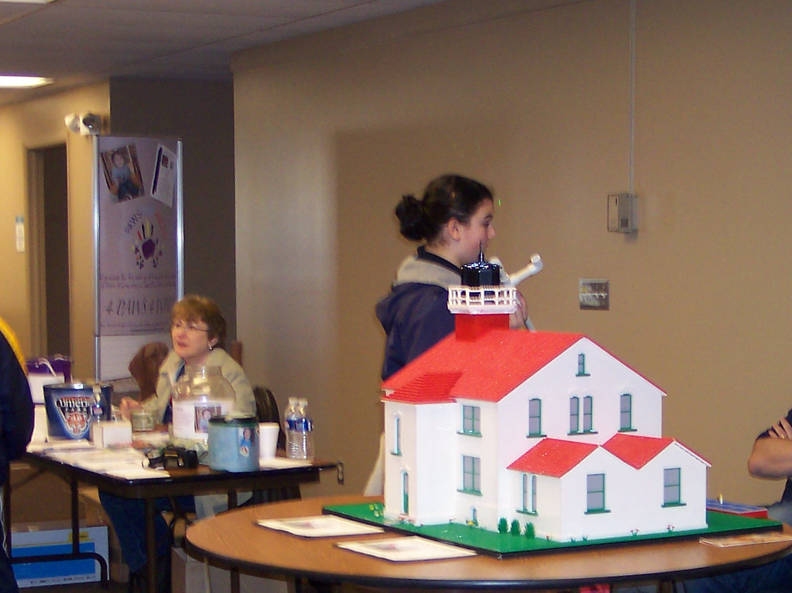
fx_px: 1830
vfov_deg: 18.3
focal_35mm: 80
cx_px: 443
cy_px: 468
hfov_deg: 24.4
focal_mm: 8
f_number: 2.8
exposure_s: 1/30
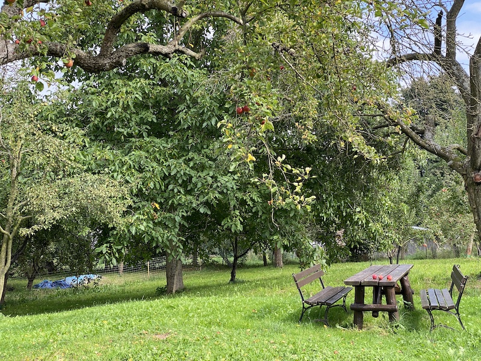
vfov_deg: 28.0
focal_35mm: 52
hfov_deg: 36.8
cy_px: 180
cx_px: 240
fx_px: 723
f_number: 2
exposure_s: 1/269
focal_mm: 6
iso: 20
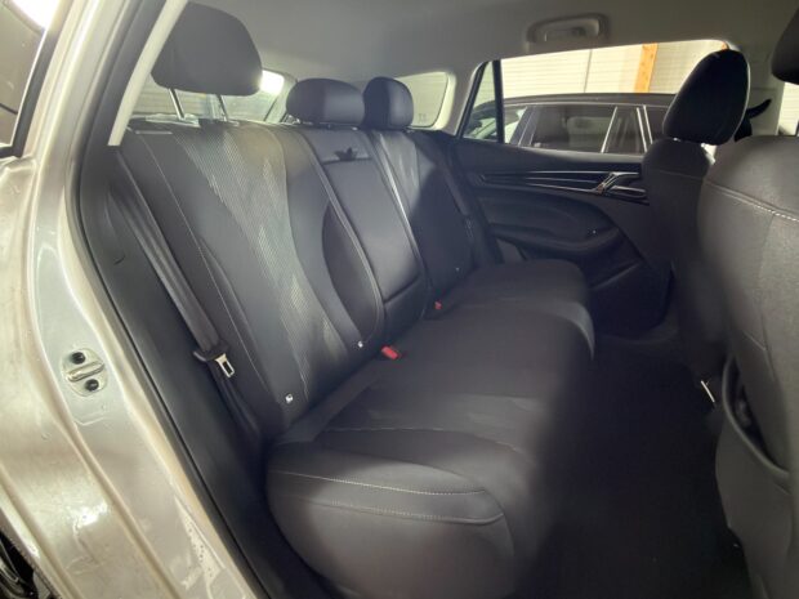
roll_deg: -0.6
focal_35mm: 18
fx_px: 415
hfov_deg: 87.8
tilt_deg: -22.4
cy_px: 300
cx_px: 400
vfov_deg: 71.6
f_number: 2.2
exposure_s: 1/17
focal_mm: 2.22
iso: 500
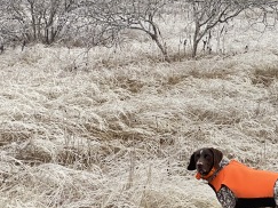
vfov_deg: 10.7
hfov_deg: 14.3
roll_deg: -0.3
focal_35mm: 137
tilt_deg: -16.7
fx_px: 1100
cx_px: 211
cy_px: 223
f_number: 2
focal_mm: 6
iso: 20
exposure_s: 1/494
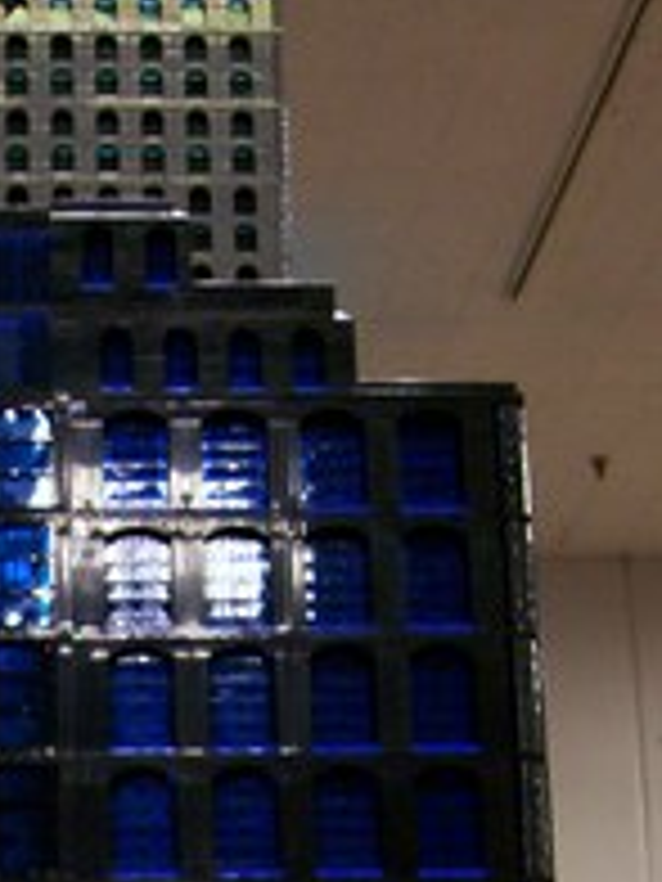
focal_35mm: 111
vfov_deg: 17.2
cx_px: 23
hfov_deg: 13.2
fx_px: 2830
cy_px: 958
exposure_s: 1/11.3
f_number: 2.7
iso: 160
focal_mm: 5.6
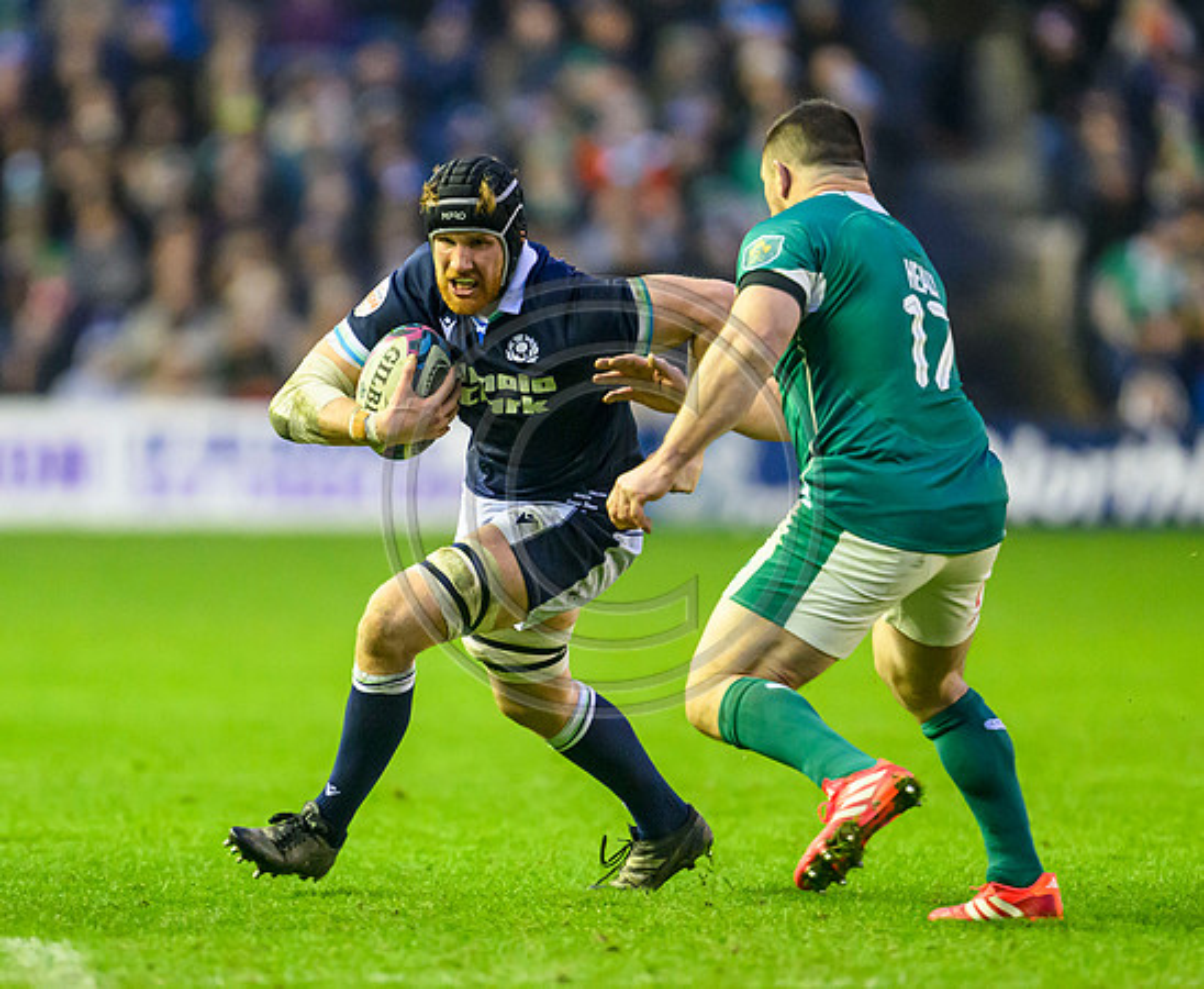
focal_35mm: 695
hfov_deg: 2.8
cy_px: 609
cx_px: 577
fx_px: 25022
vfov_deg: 2.3
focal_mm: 400
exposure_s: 1/1250
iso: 6400
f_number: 2.8
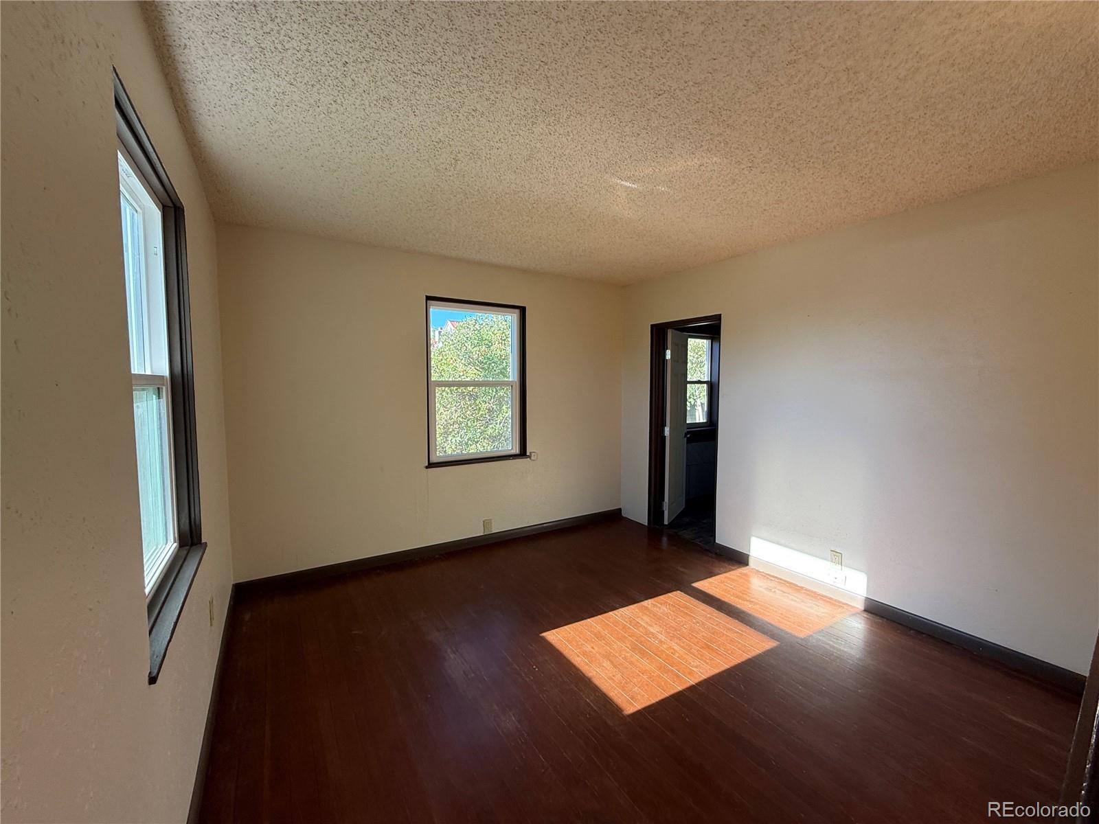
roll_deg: -0.3
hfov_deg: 102.1
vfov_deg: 85.7
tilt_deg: -3.5
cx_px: 550
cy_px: 412
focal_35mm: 14
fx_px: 444
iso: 64
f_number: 2.2
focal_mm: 2.22
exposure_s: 1/117
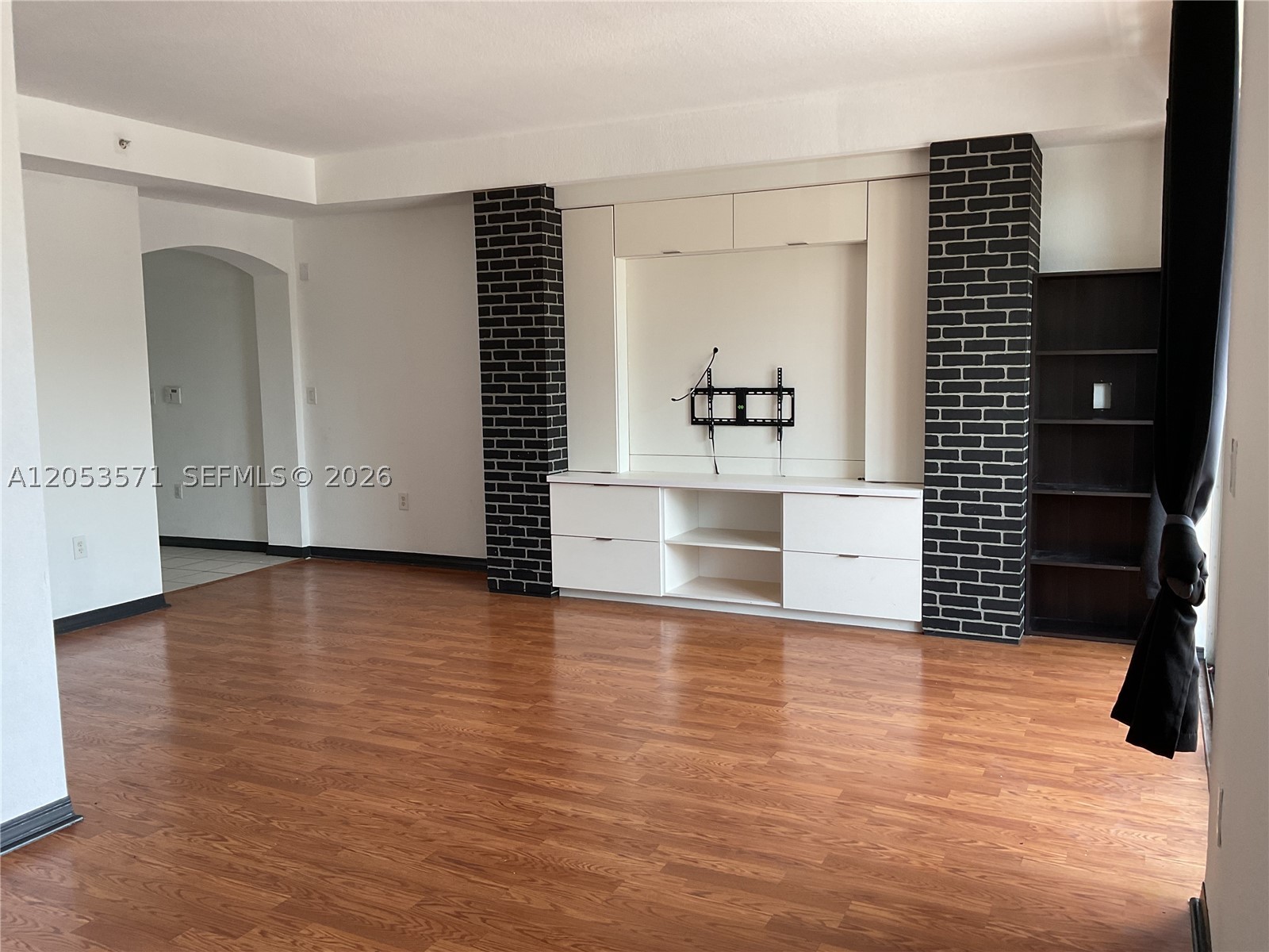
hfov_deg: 61.7
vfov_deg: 48.2
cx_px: 634
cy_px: 476
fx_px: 1063
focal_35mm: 29
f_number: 1.8
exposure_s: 1/120
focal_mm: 3
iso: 50
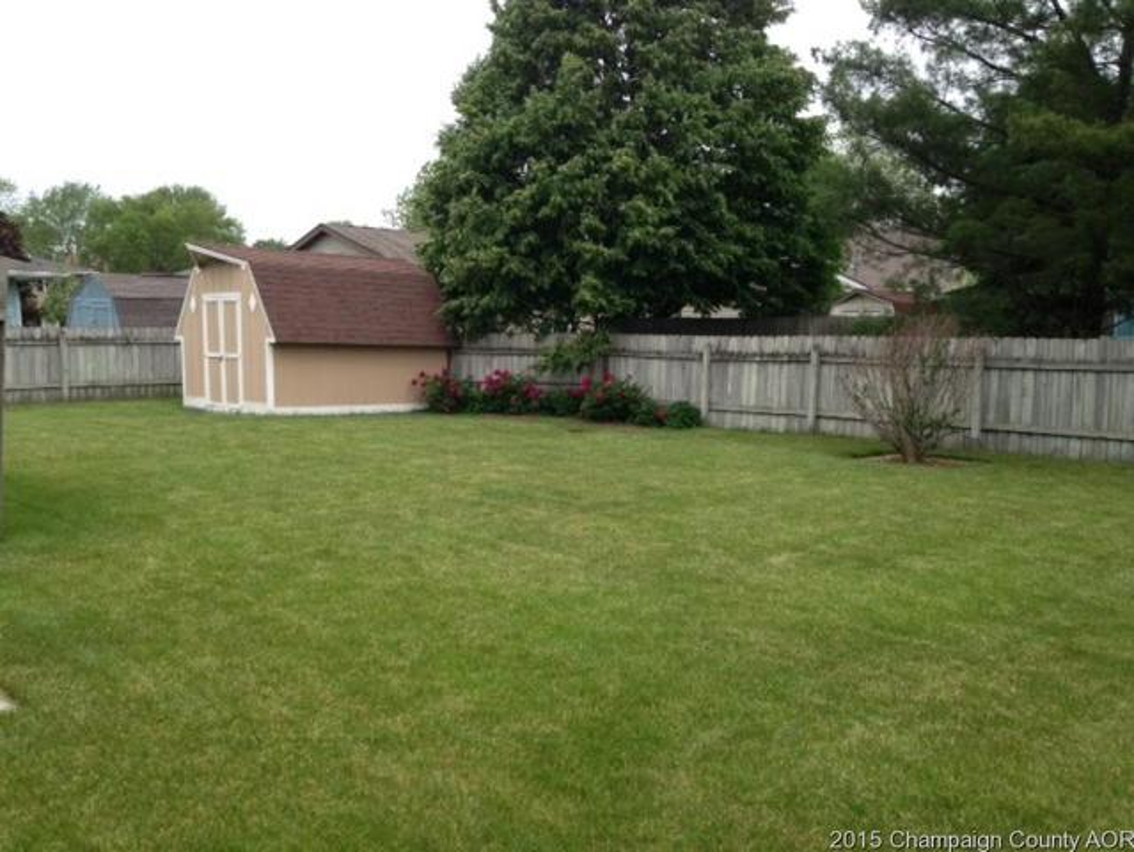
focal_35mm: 33
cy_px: 426
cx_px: 567
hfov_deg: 55.3
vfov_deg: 43.0
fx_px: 1082
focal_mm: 4.13
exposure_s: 1/396
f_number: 2.4
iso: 64
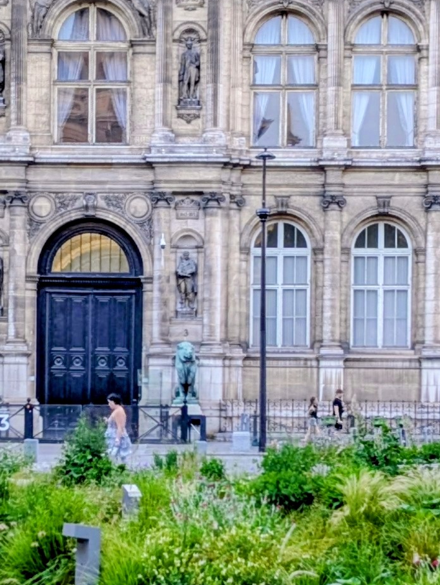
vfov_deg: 18.4
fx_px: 1792
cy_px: 413
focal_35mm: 106
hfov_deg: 13.9
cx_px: 91
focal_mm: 6.9
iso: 17
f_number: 1.68
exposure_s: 1/221
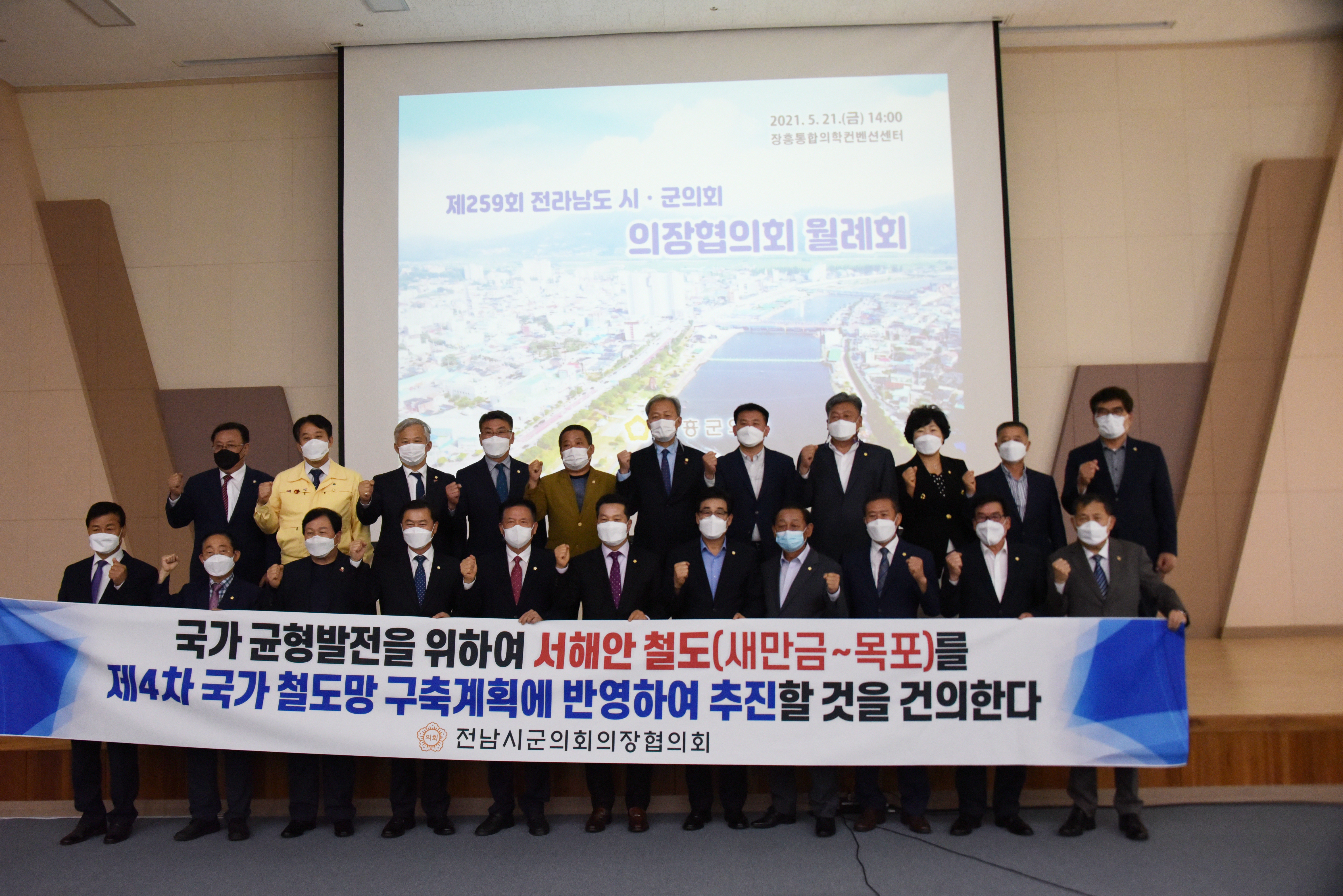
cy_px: 448
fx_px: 1194
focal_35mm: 32
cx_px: 672
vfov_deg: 41.1
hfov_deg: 58.7
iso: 2200
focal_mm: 32
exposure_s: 1/500
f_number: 4
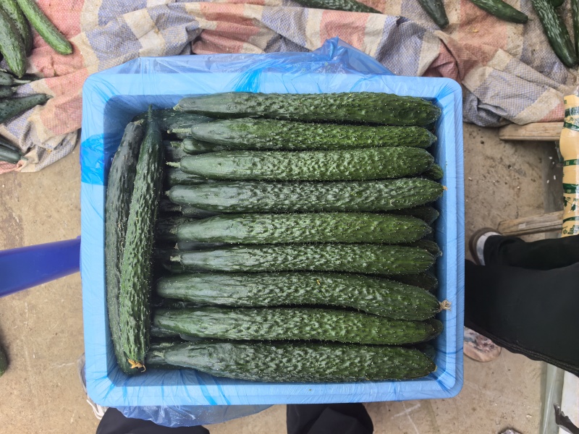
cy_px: 217
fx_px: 452
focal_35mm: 27
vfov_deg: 51.4
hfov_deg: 65.3
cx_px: 290
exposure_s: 1/4032
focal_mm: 6.98
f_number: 2
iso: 200
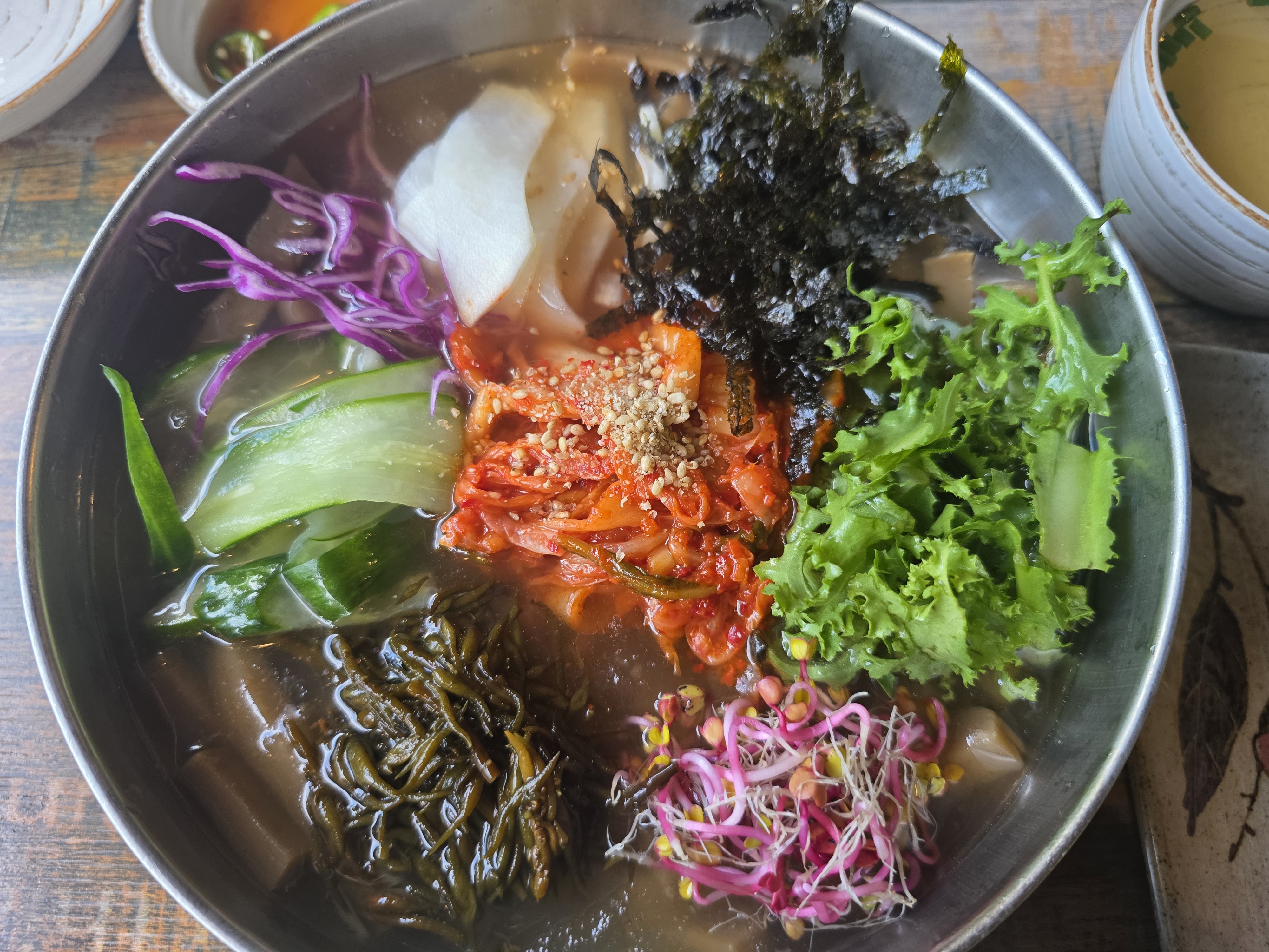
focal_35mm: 23
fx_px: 843
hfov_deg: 73.9
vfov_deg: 58.9
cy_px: 476
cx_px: 634
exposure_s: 1/120
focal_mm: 6.3
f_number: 1.7
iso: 125
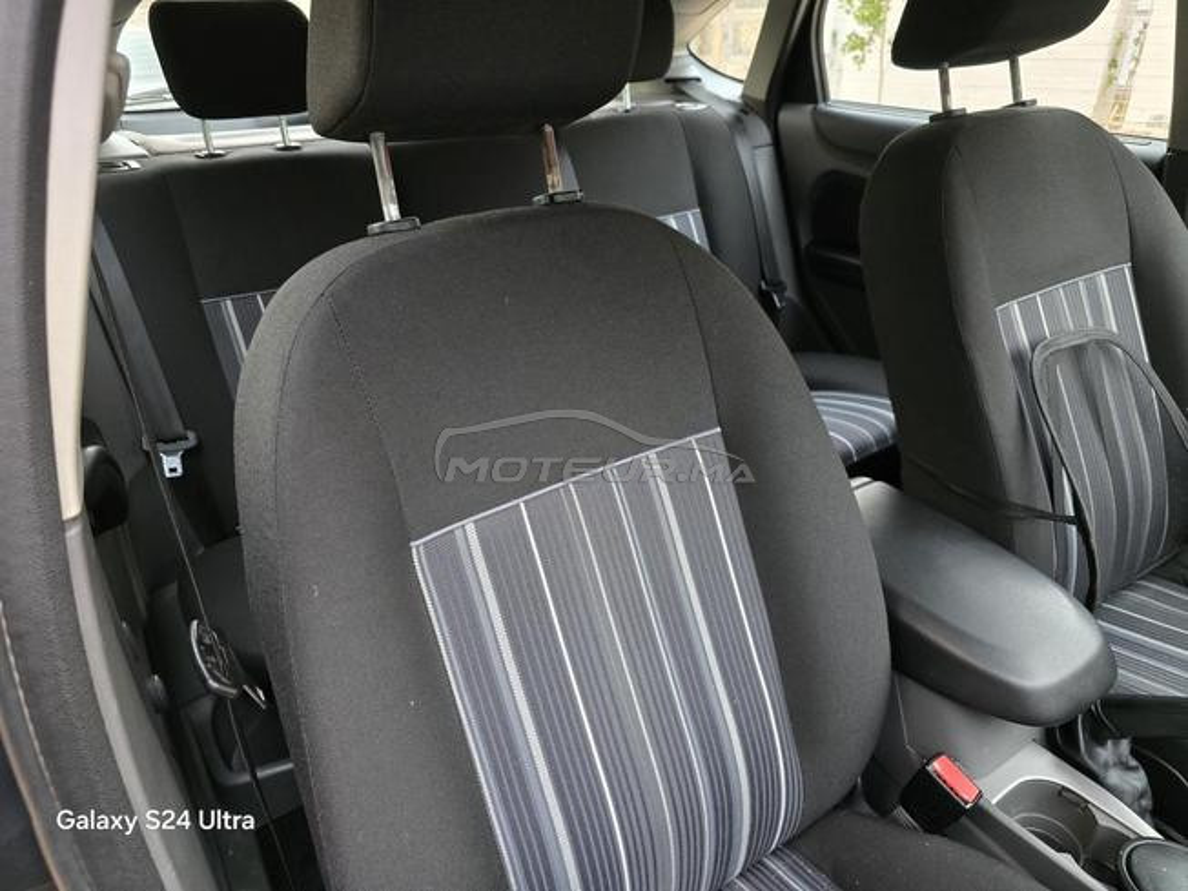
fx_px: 789
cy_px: 446
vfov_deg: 58.9
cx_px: 594
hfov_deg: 73.9
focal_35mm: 23
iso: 800
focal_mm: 6.3
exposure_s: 1/60
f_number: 1.7
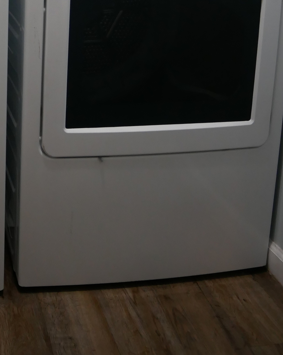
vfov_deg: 31.2
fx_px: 576
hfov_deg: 26.2
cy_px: -13
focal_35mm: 55
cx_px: 4
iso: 640
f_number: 3.5
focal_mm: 12
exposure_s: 1/60
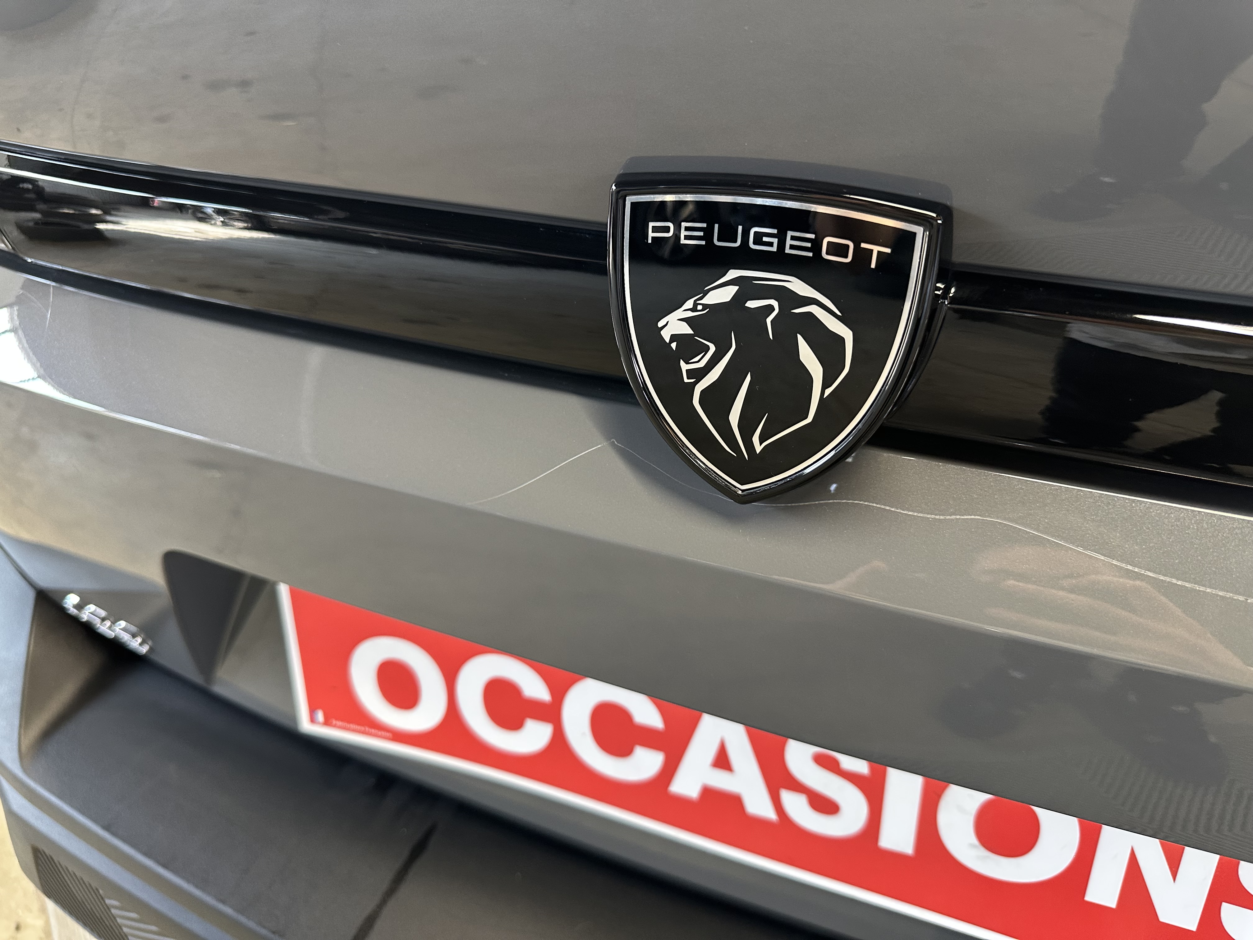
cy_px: 470
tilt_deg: -30.4
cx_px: 626
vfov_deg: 56.8
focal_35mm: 24
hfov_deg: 71.6
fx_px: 869
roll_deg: -0.5
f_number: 1.78
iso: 250
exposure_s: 1/50
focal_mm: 6.86
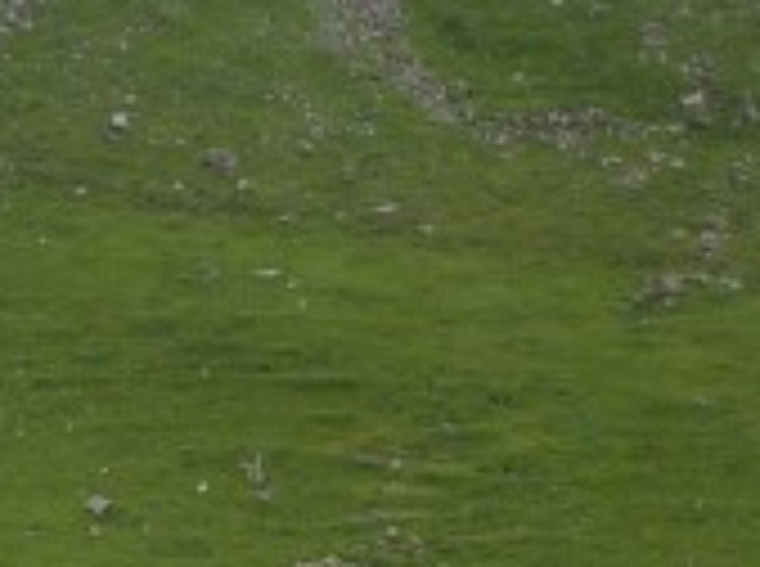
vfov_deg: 4.5
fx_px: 6923
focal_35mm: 316
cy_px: 1548
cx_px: -1493
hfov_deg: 5.9
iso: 80
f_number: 3.8
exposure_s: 1/200
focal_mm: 8.5
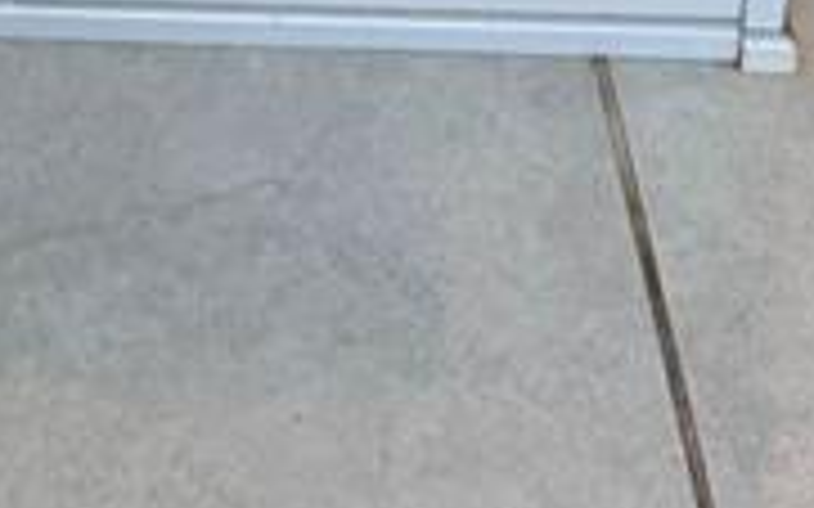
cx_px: -157
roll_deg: -2.4
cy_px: -2010
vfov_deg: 5.7
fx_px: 3748
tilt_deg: -15.8
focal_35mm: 169
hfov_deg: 12.1
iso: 64
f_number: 1.78
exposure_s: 1/120
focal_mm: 6.76
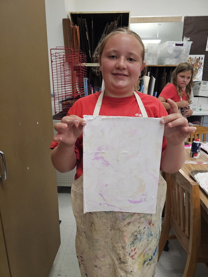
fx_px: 184
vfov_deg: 73.9
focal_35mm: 23
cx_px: 104
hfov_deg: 58.9
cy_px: 138
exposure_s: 1/120
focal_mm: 6.3
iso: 320
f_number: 1.7
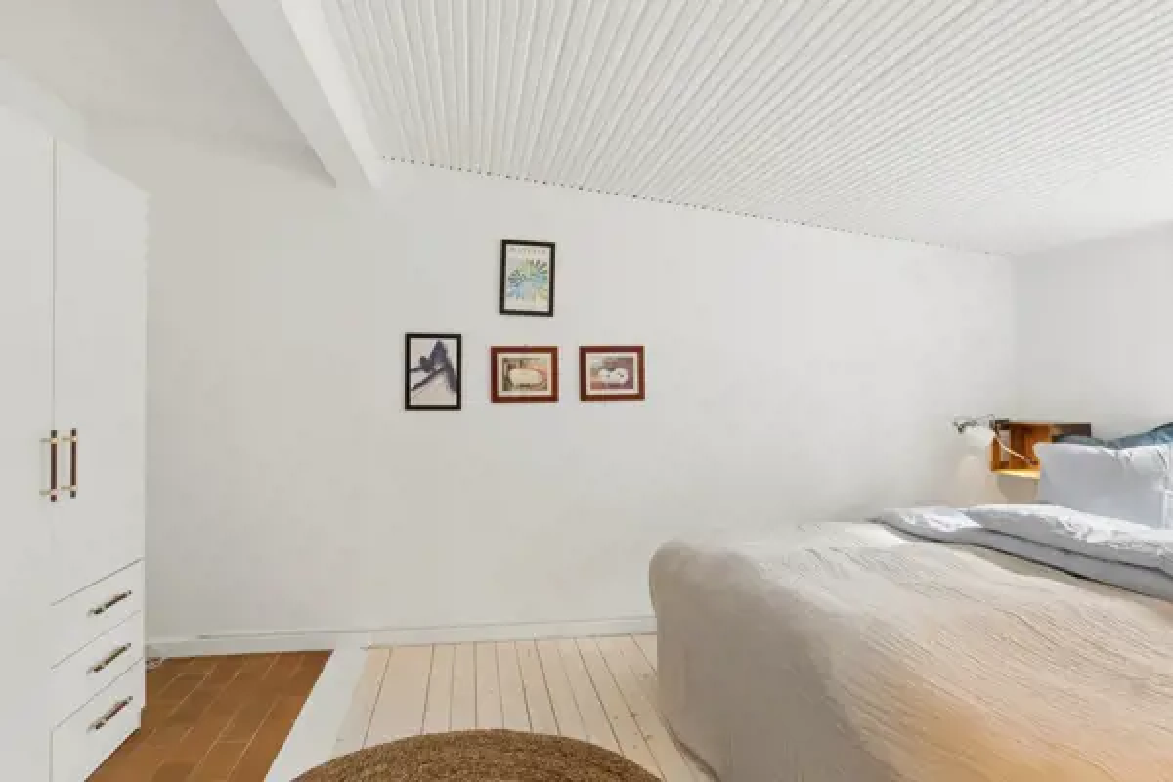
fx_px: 635
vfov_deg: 63.2
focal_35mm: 20
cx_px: 586
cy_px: 391
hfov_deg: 85.4
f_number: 8
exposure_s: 1/10
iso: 200
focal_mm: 13
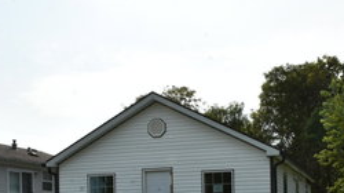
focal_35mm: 58
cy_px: 220
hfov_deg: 36.0
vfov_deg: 19.6
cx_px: 180
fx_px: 528
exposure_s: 1/250
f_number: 16
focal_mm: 18
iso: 250
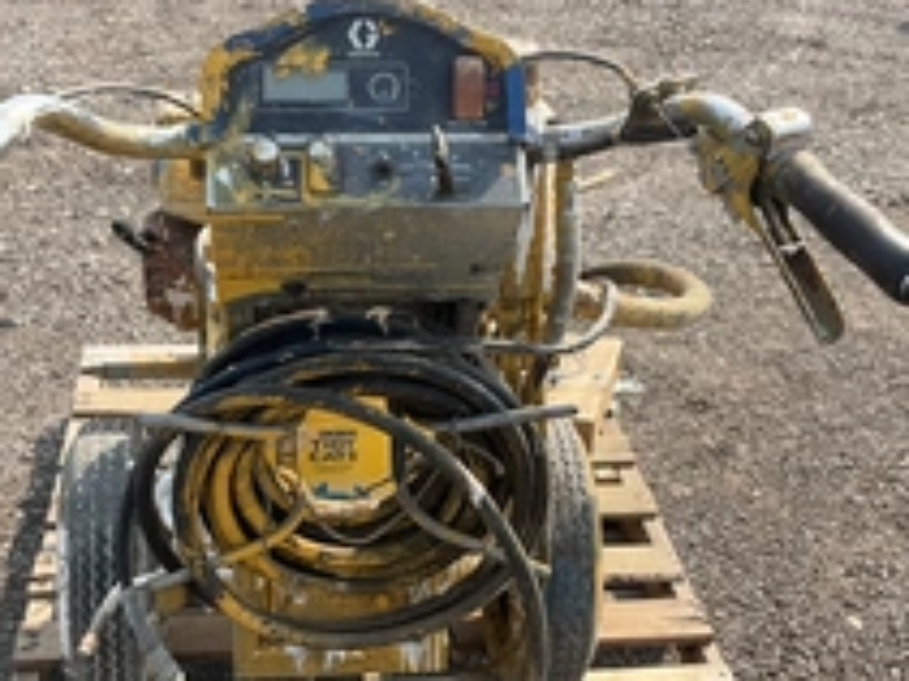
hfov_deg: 35.0
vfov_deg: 26.4
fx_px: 1443
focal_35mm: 55
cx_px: 448
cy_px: 431
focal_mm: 3
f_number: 1.8
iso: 25
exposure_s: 1/792
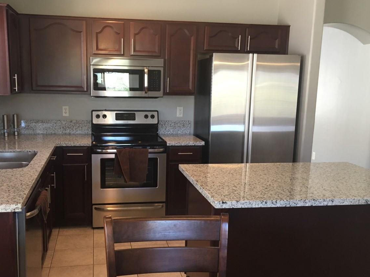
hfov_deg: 50.0
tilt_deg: -10.5
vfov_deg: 38.6
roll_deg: -0.3
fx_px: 395
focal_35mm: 37
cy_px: 154
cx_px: 160
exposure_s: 1/30
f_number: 2.2
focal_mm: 4.15
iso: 100
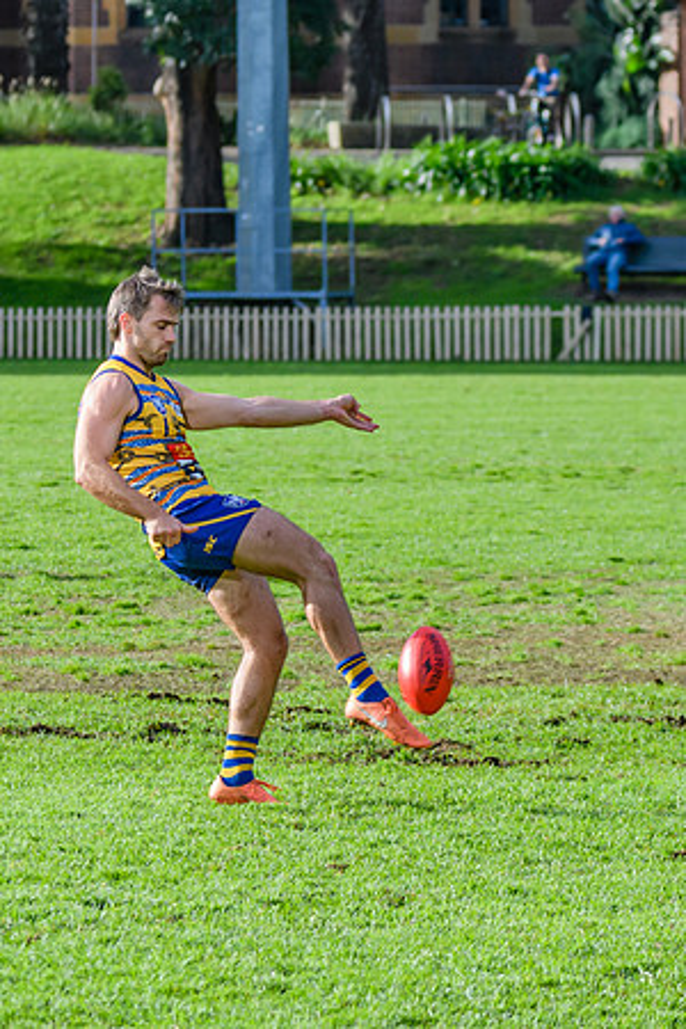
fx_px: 9755
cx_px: 227
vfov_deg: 6.0
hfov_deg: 4.0
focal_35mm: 341
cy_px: 516
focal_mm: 150
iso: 800
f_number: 6.3
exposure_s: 1/1600
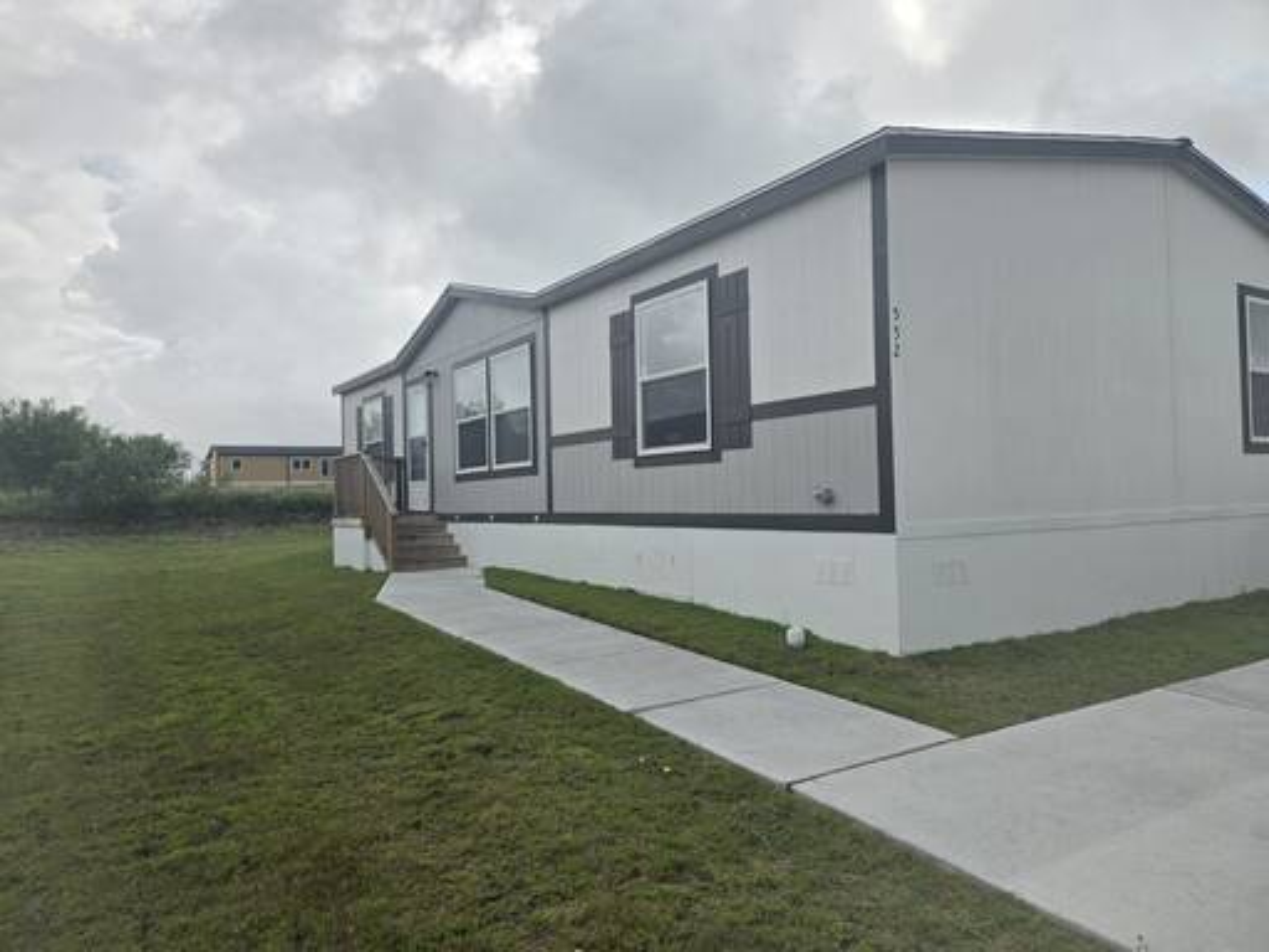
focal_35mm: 23
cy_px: 476
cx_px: 634
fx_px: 843
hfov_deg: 73.9
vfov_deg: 58.9
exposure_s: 1/1501
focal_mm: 5.4
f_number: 1.8
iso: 25
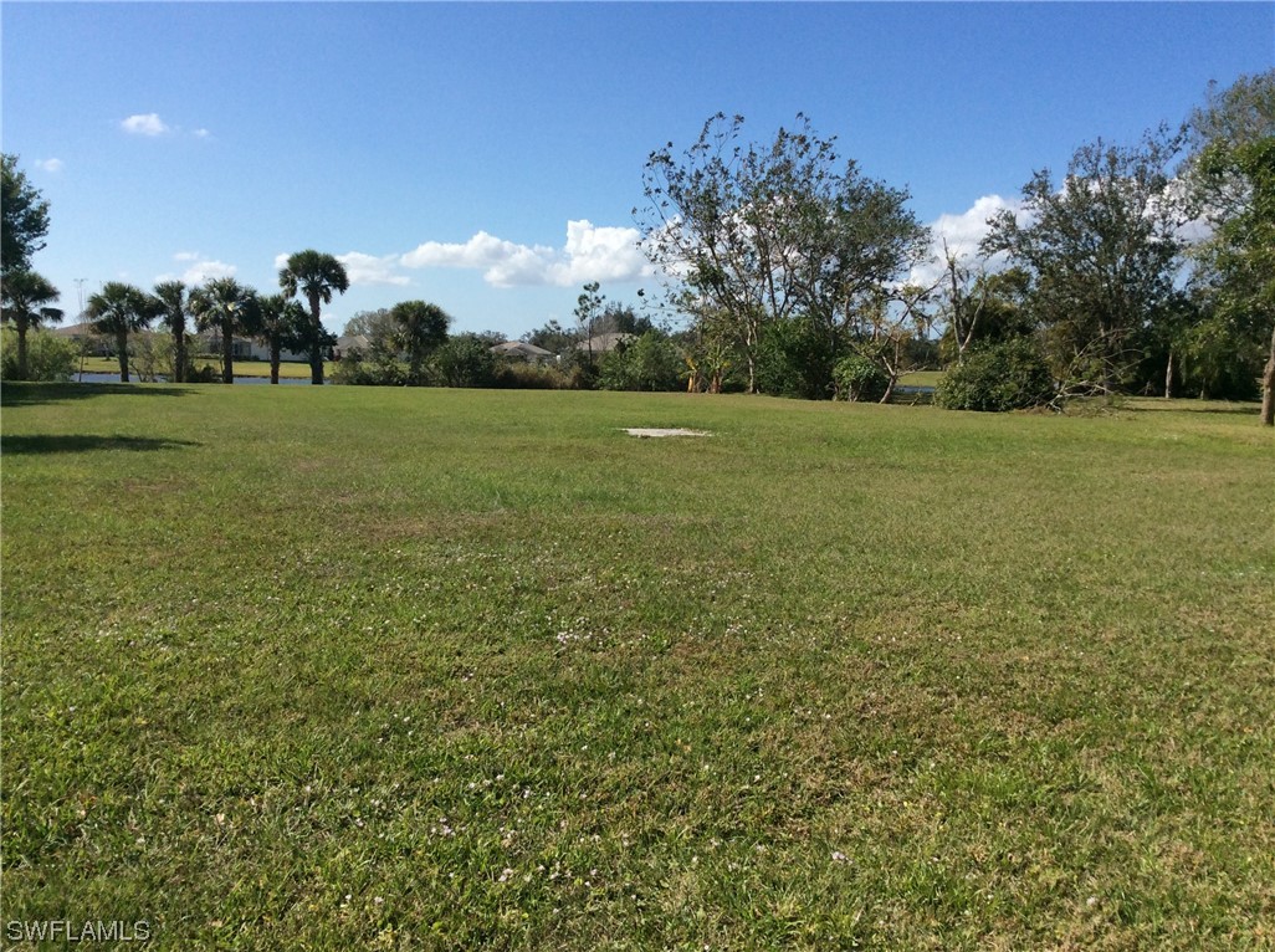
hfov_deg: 56.9
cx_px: 638
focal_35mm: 32
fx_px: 1177
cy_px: 476
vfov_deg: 44.0
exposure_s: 1/2488
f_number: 2.4
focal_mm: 3.3
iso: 32
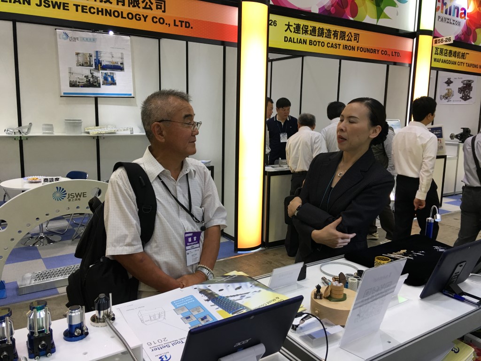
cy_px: 180
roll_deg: -0.6
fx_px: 403
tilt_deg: -7.8
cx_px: 240
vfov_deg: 48.2
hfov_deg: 61.7
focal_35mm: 29
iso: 32
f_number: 2.2
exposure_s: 1/30
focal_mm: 4.15
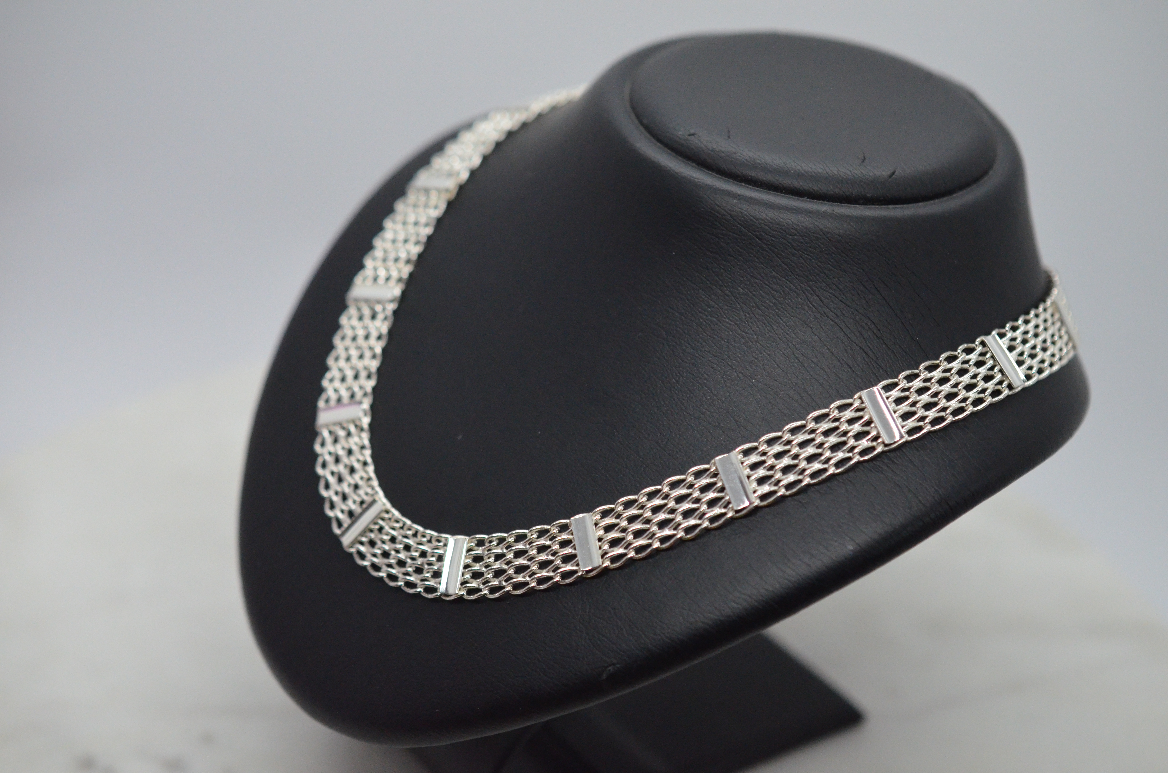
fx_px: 1943
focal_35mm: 60
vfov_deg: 22.5
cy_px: 386
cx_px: 584
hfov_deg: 33.5
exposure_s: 1/2500
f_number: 4
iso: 2500
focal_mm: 40
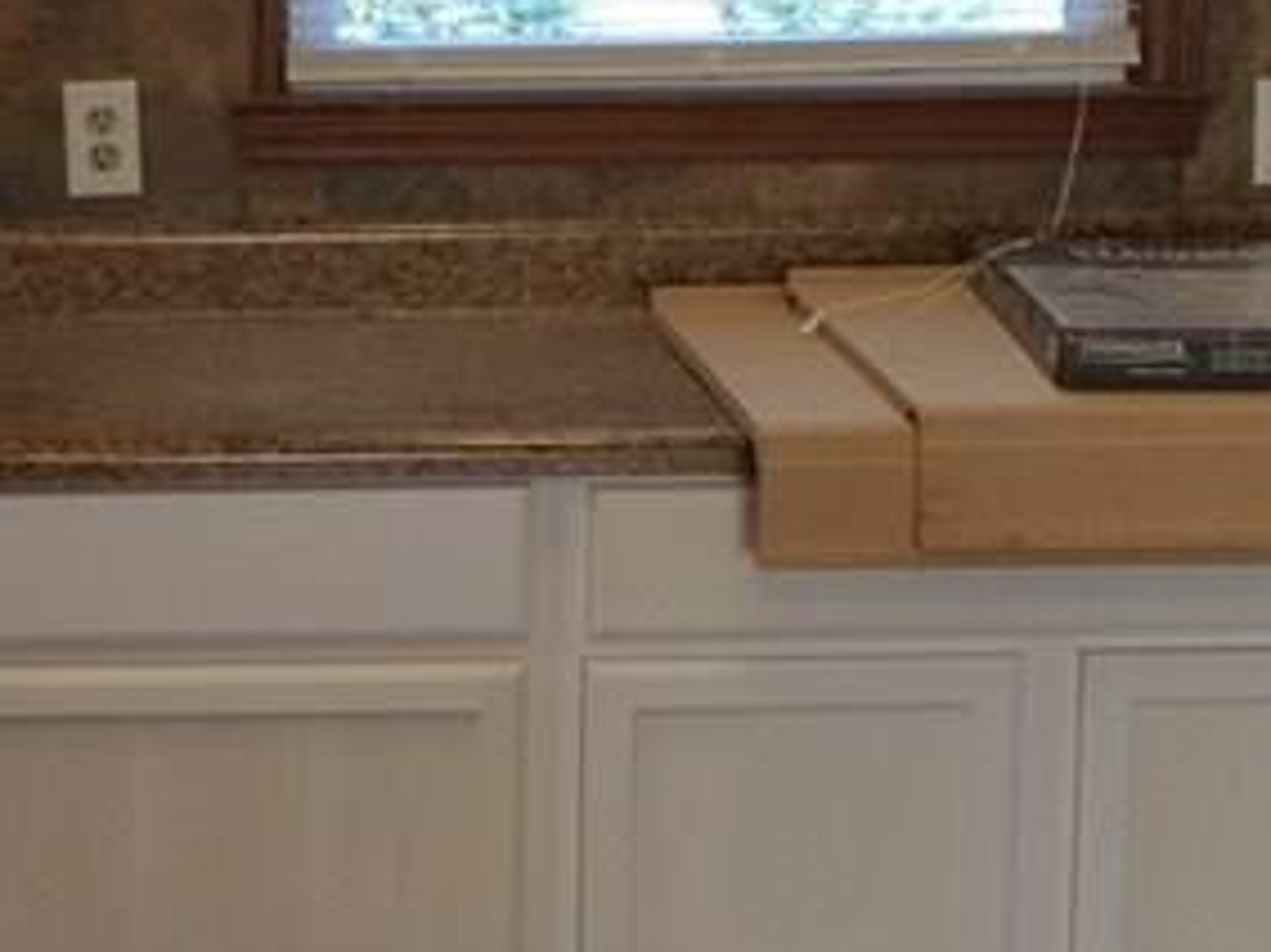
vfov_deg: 14.1
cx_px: 99
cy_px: 332
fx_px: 3854
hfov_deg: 18.4
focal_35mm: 105
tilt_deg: -9.8
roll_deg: +0.2
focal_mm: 4.15
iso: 32
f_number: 2.2
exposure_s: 1/30
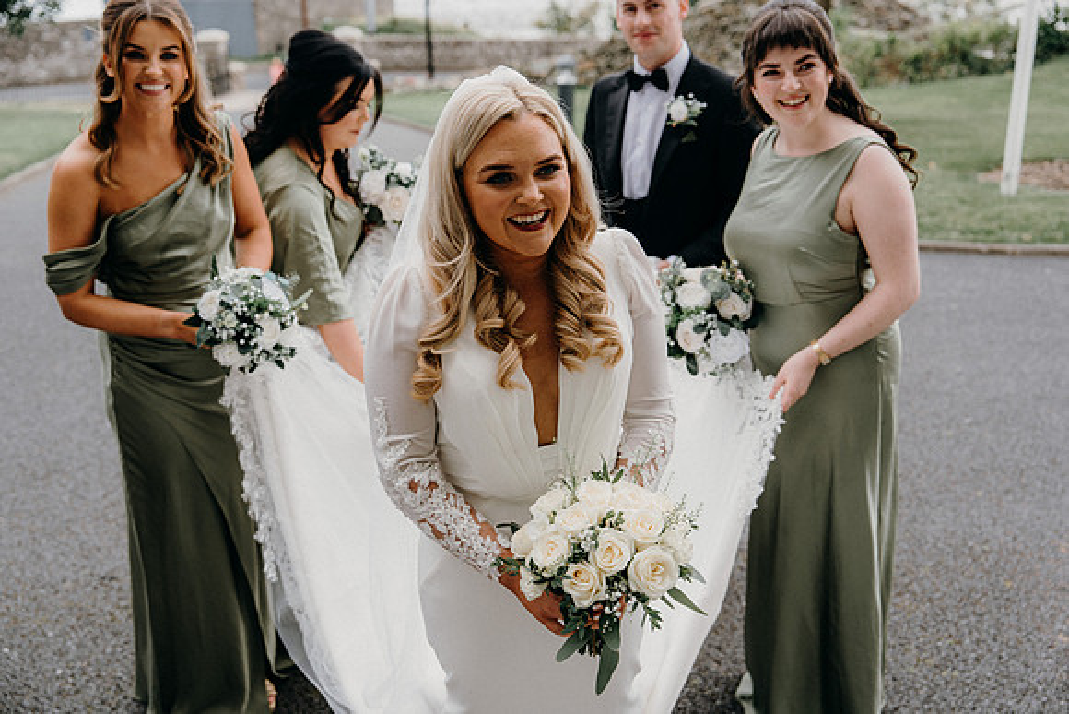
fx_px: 1247
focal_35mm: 42
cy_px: 357
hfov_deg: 46.4
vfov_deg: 31.9
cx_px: 534
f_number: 3.5
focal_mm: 42
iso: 125
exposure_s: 1/250
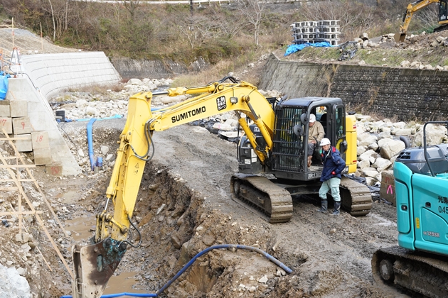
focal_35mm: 62
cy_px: 168
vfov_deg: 22.1
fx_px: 765
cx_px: 257
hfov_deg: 32.6
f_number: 5.6
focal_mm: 48.4
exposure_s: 1/400
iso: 1600
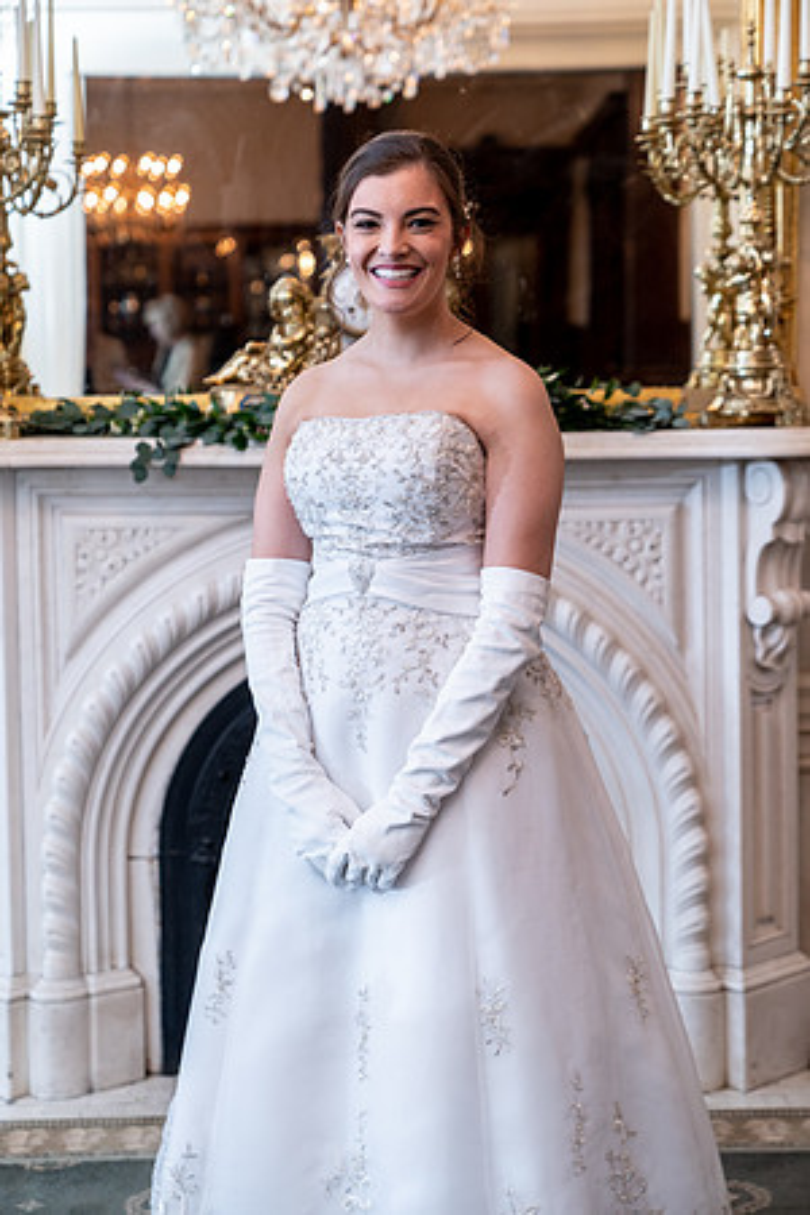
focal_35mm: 64
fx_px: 2160
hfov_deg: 21.2
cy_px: 608
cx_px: 405
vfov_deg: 31.4
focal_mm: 64
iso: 800
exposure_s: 1/60
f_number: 3.2
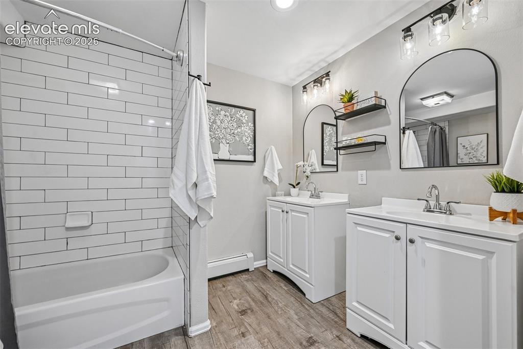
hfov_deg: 104.3
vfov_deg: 81.2
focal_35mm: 14
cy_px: 174
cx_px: 262
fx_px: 203
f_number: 9
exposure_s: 1/13
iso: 400
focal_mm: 14
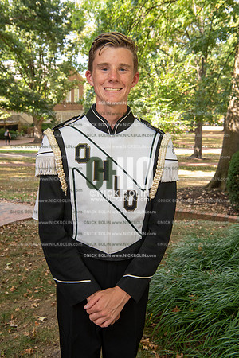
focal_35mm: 42
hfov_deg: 31.9
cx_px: 120
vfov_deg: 46.4
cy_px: 179
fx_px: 418
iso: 500
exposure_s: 1/100
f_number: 8
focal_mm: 42
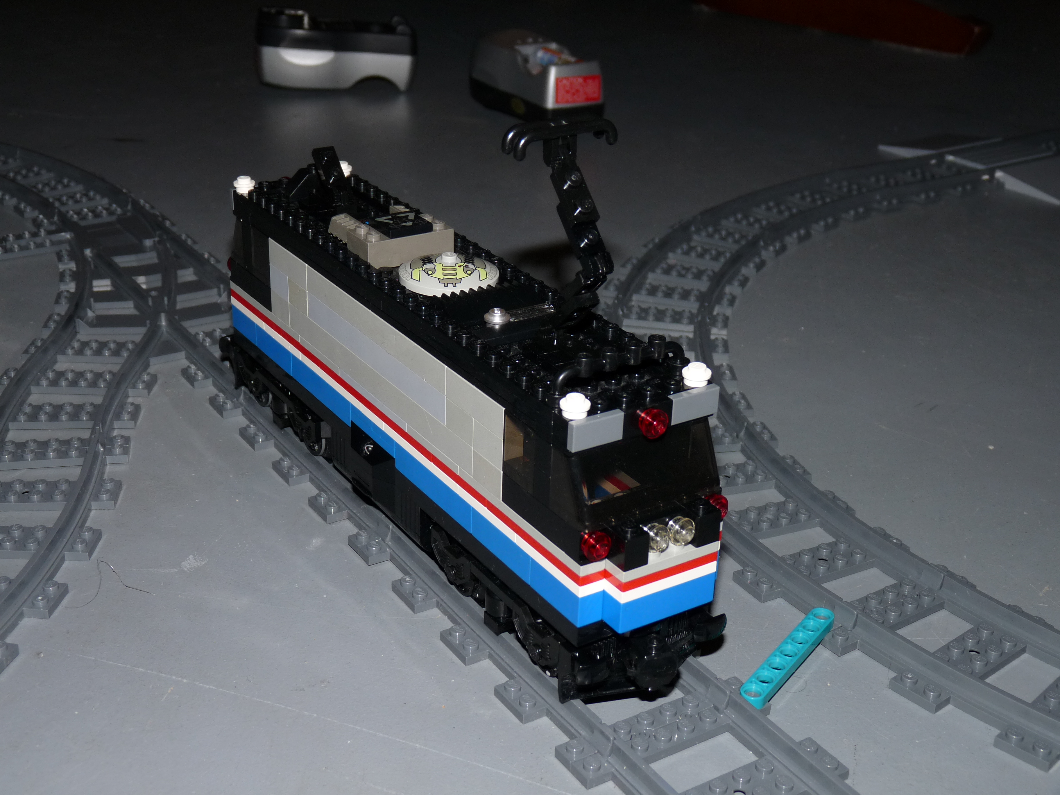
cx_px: 530
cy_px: 398
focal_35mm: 46
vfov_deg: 31.5
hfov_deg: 41.2
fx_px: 1409
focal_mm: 8.2
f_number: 3.2
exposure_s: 1/125
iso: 100
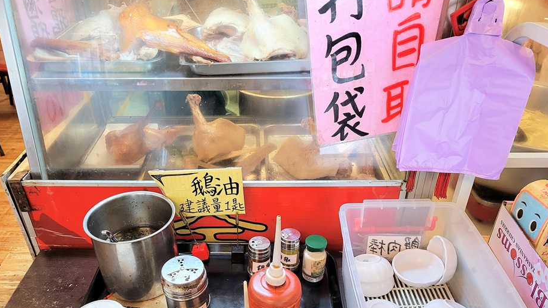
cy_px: 206
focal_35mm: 31
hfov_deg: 62.6
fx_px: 450
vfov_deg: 37.4
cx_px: 260
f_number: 1.8
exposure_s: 1/120
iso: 250
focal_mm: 5.4
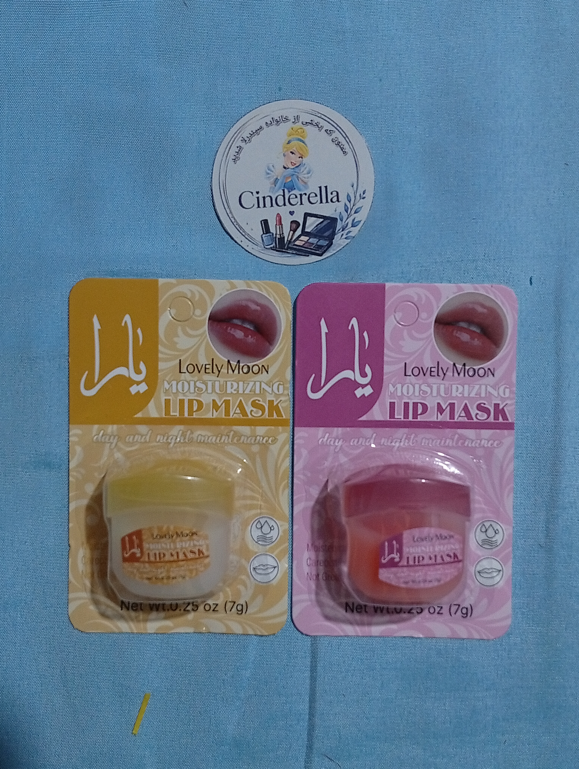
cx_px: 290
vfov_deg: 46.7
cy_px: 384
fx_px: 890
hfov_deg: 36.0
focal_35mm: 40
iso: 493
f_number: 1.8
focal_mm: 3.98
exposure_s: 1/33.3
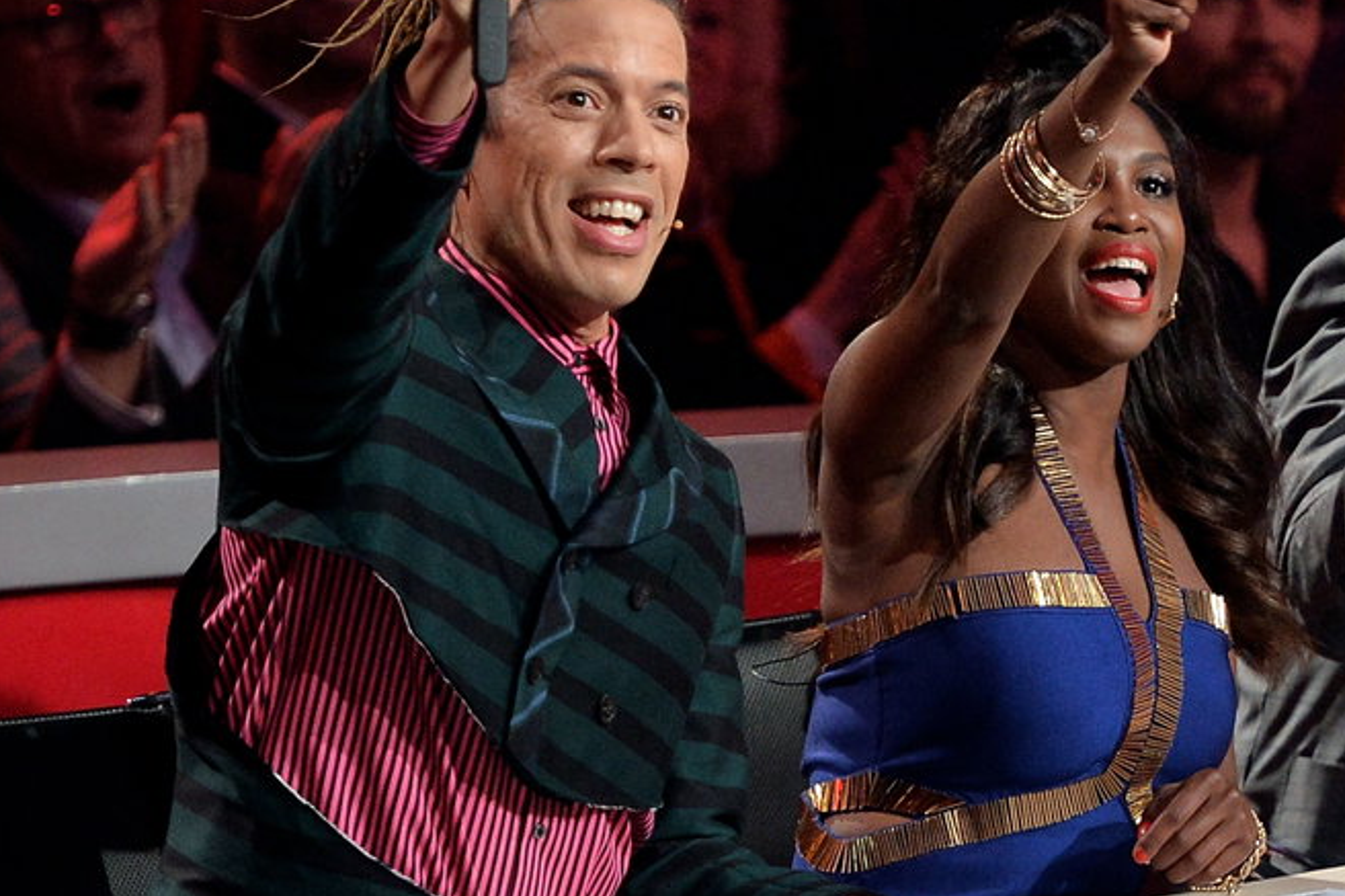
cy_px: 248
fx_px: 11616
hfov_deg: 6.6
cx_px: 1015
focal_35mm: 311
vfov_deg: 4.4
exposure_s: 1/320
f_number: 3.2
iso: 2500
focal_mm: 170
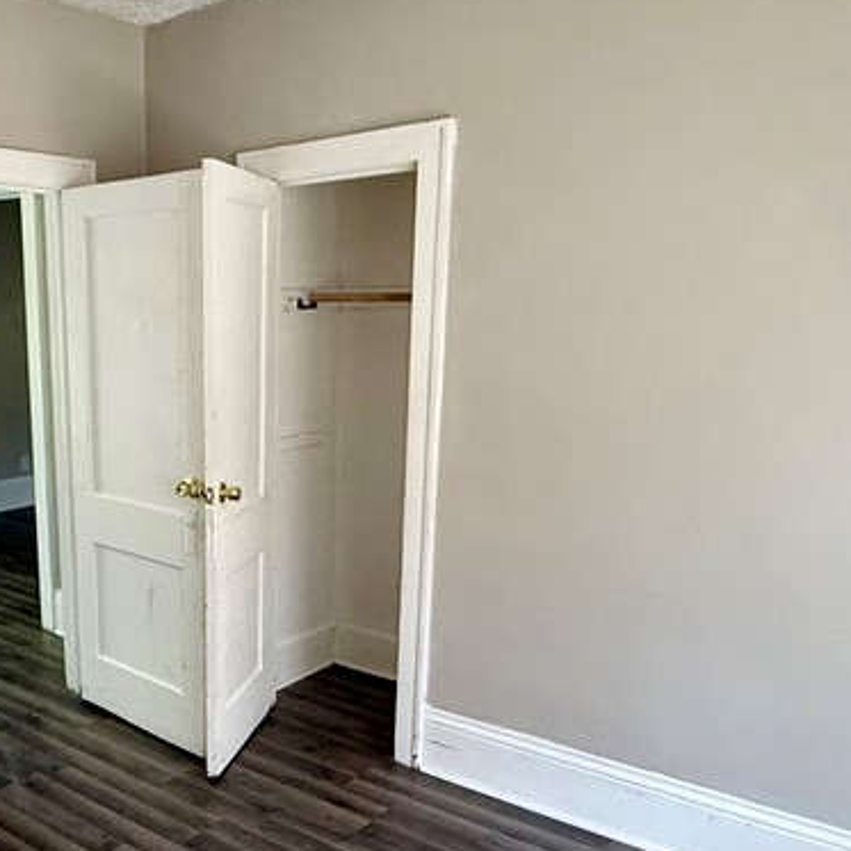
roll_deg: -0.6
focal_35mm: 34
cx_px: 208
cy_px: 534
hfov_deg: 46.6
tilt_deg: -13.2
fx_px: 946
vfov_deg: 48.0
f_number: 2.2
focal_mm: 2.22
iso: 320
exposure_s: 1/95
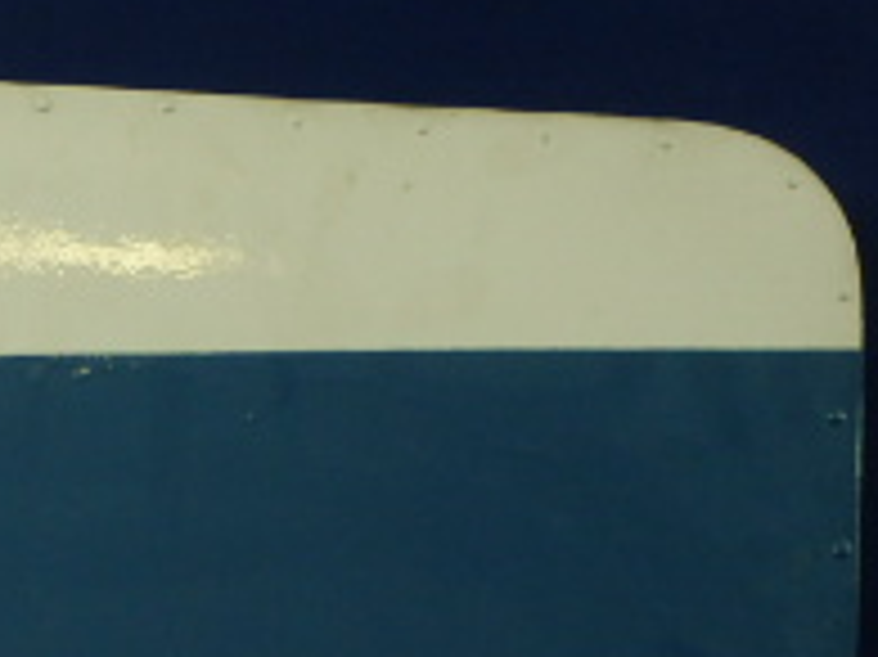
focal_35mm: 92
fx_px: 2332
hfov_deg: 20.6
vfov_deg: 14.9
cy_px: 986
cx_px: -18
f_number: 3.9
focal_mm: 5
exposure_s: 1/40
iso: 200
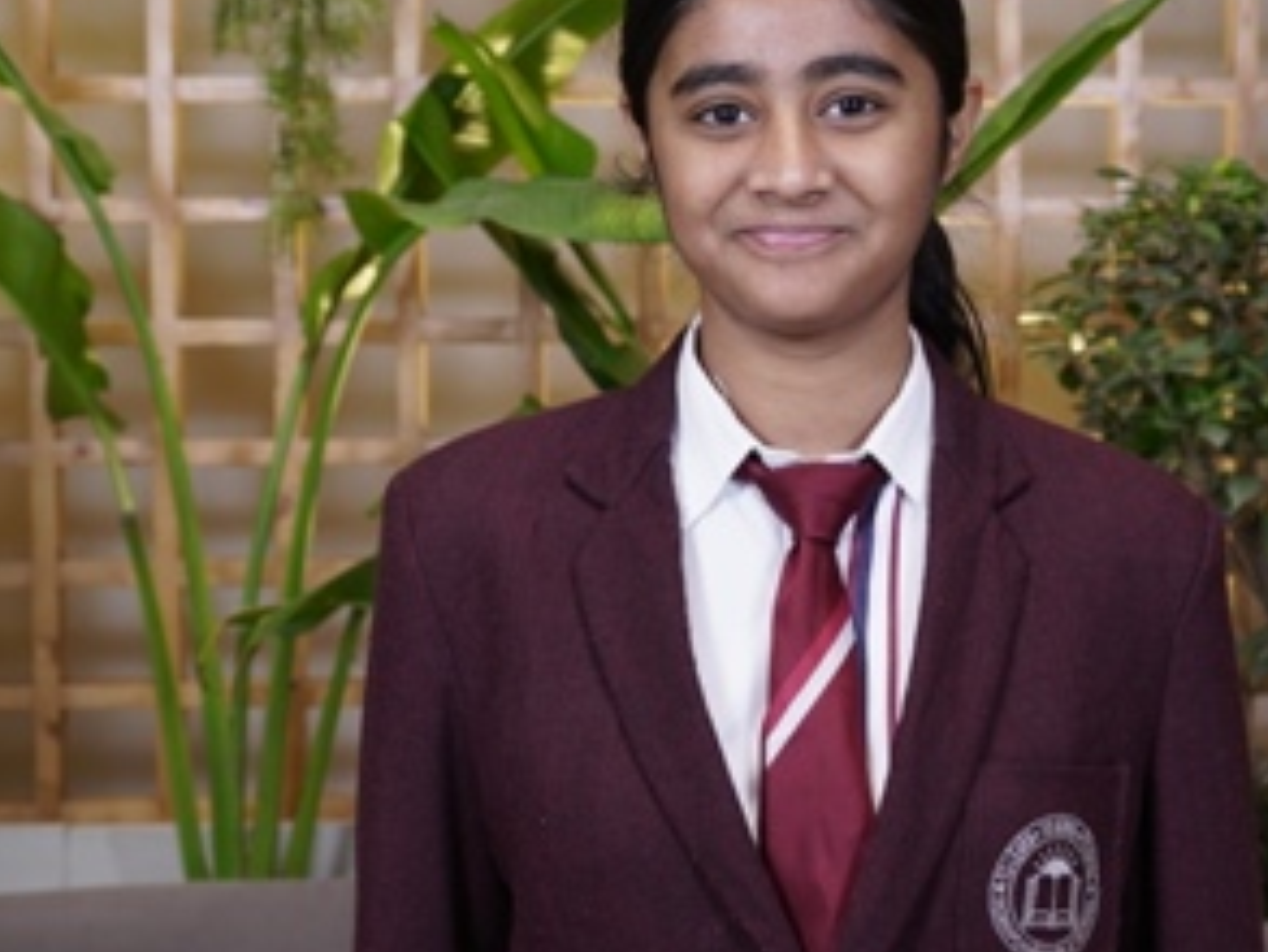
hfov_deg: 26.9
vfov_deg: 20.4
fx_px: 2638
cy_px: 422
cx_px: 848
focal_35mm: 72
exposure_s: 1/80
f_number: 4
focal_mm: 33
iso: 320
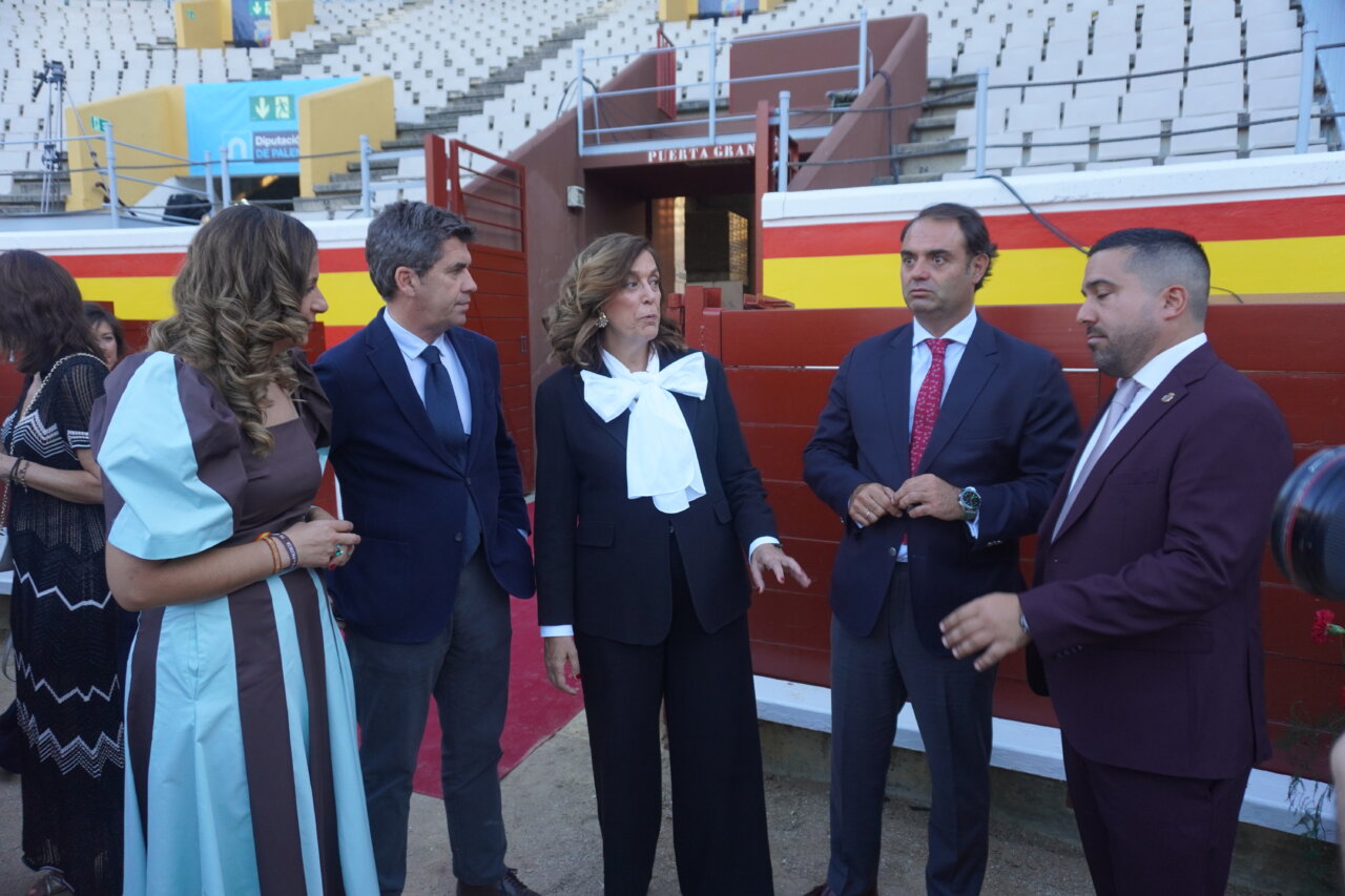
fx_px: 896
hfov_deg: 73.8
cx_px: 672
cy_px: 448
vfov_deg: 53.1
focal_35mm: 24
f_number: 4
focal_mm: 16
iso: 640
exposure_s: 1/160
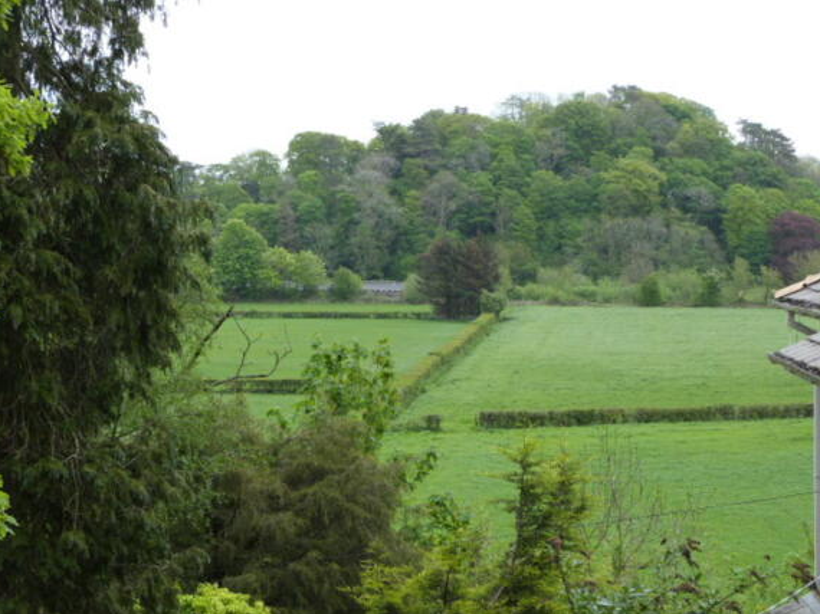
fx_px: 2084
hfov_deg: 22.3
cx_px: 412
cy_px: 303
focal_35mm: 88
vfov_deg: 16.8
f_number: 4
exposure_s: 1/100
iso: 100
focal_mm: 15.5
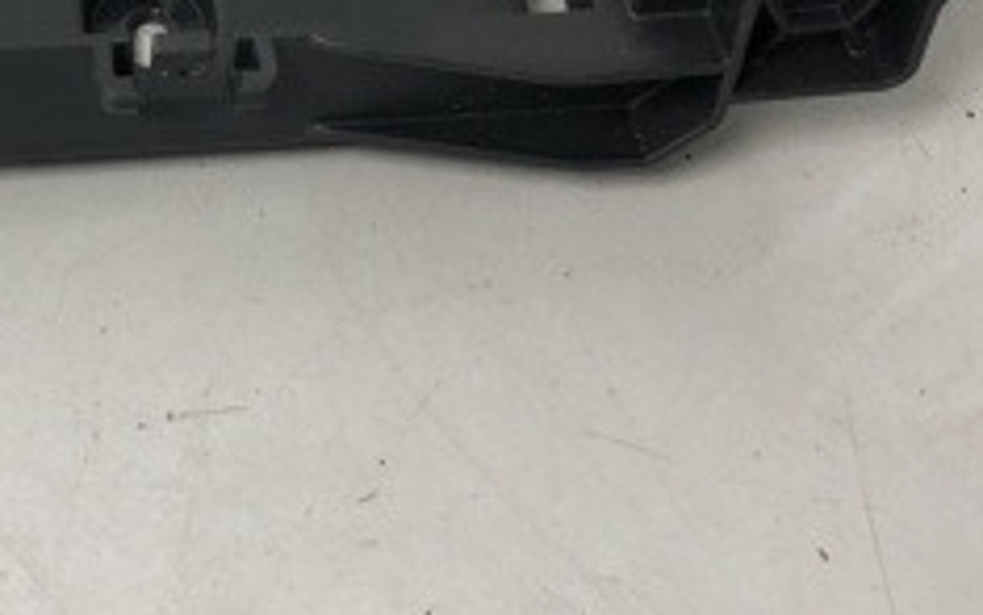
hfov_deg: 24.6
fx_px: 2171
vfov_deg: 15.2
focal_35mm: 81
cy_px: -247
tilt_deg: -47.7
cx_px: 67
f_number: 1.8
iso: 32
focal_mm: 4
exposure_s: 1/20
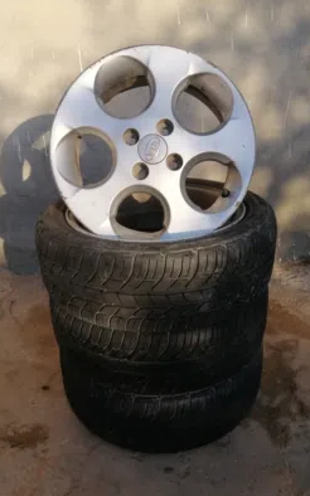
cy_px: 247
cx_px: 158
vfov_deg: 66.5
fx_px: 379
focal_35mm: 28
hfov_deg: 44.5
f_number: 2.2
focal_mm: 3.81
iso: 50
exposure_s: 1/382
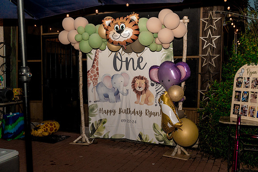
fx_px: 258
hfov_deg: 53.1
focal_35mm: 36
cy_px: 86
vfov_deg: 36.9
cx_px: 129
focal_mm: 36
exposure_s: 1/250
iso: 2000
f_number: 2.8
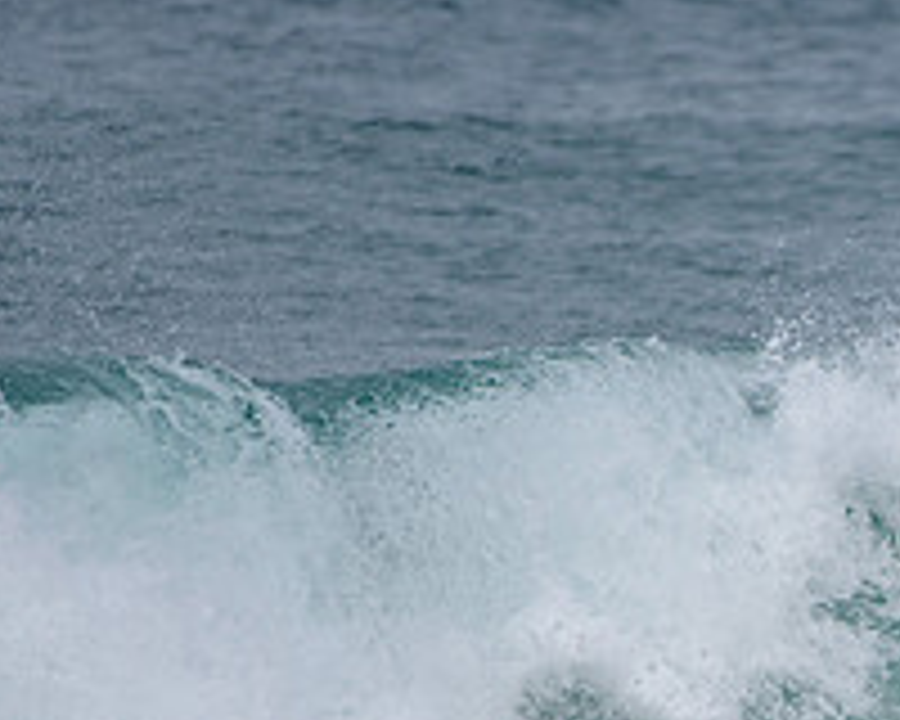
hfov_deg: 1.4
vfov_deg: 1.1
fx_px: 36226
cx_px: 1035
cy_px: 758
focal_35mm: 1360
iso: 200
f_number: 5.6
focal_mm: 500
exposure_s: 1/2000
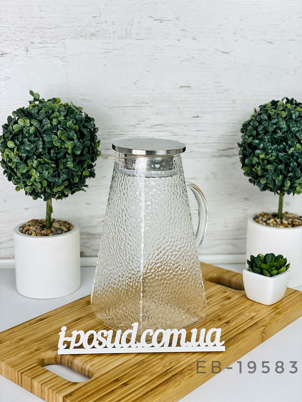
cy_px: 201
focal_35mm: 52
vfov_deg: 36.8
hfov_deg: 28.0
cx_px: 151
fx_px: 605
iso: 20
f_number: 2
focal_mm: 6
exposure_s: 1/178
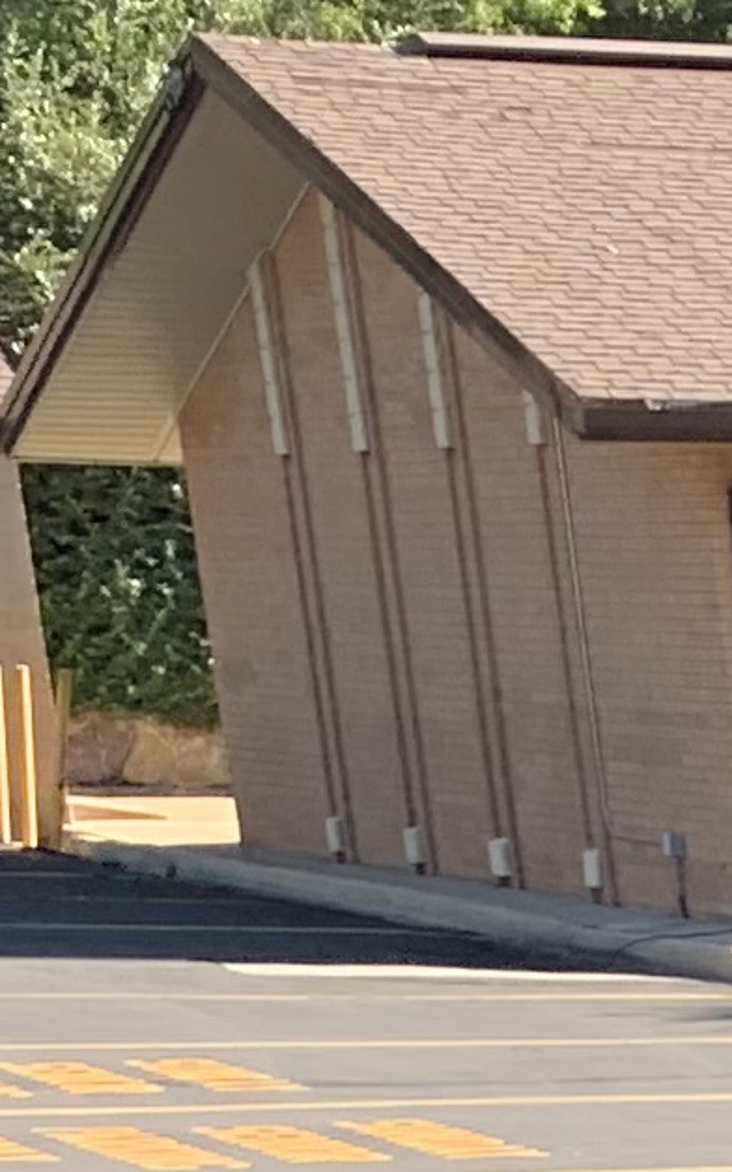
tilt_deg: -19.4
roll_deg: +0.4
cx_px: 2952
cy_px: 2404
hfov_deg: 6.1
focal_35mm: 177
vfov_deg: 10.7
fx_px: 5655
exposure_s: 1/262
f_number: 1.8
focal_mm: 4.25
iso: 25
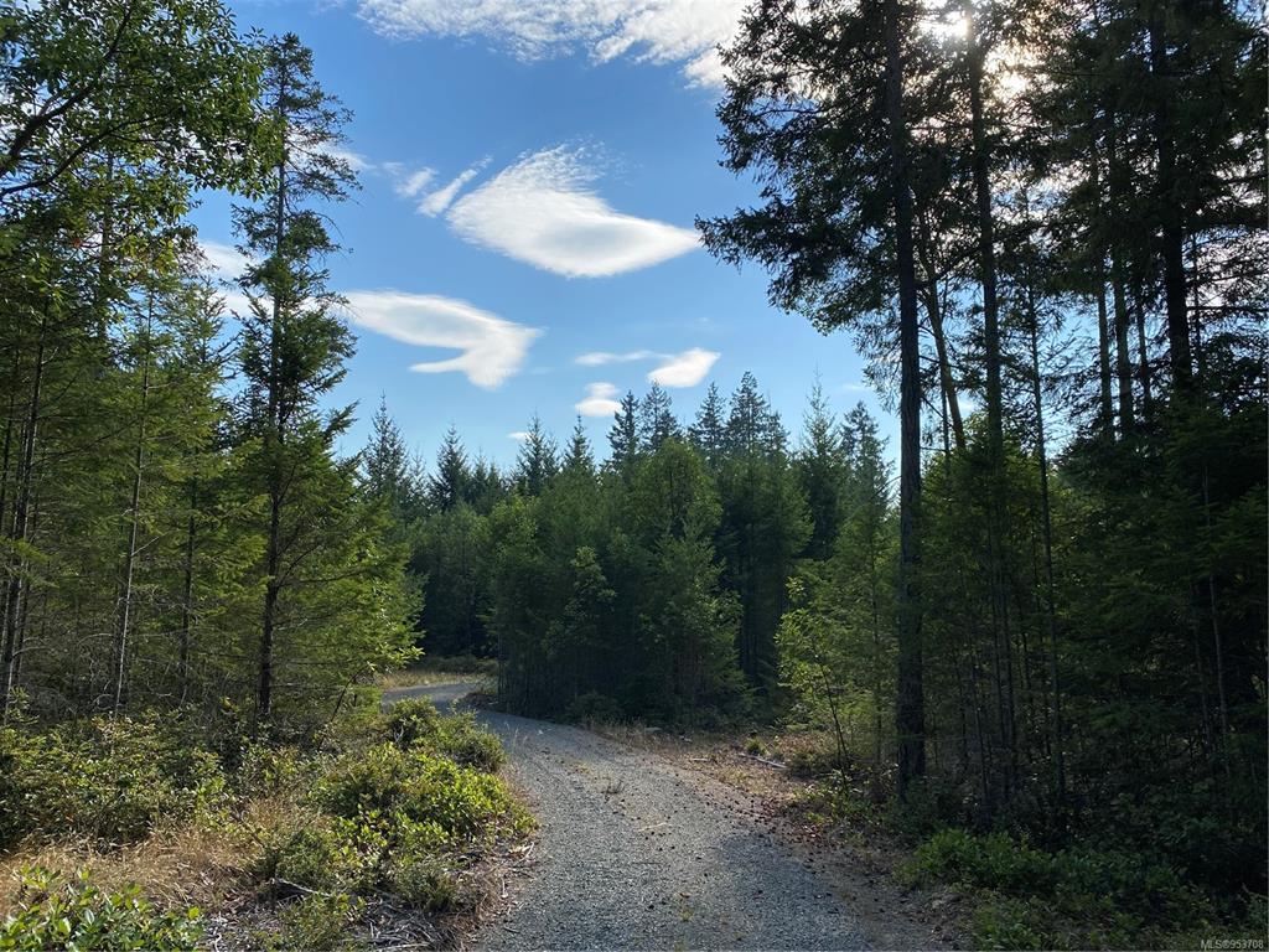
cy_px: 476
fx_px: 953
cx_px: 634
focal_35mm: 26
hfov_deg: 67.3
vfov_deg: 53.1
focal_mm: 4.25
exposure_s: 1/3610
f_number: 1.8
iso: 32
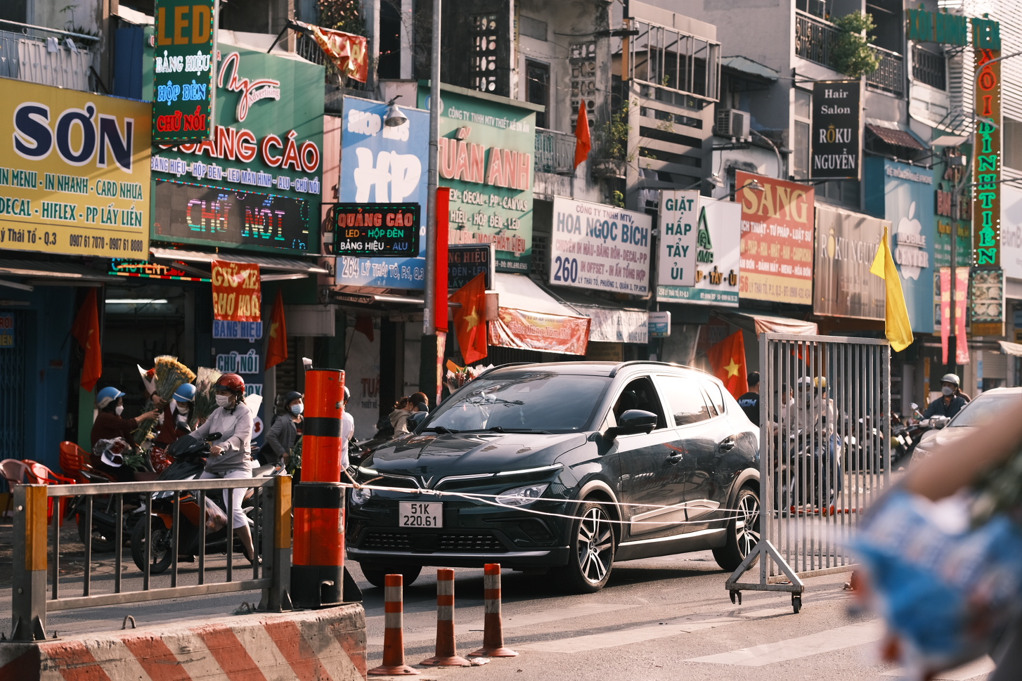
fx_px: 2384
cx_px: 511
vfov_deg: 16.3
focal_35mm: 84
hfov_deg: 24.2
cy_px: 340
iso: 320
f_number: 3.2
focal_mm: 56
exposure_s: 1/1800
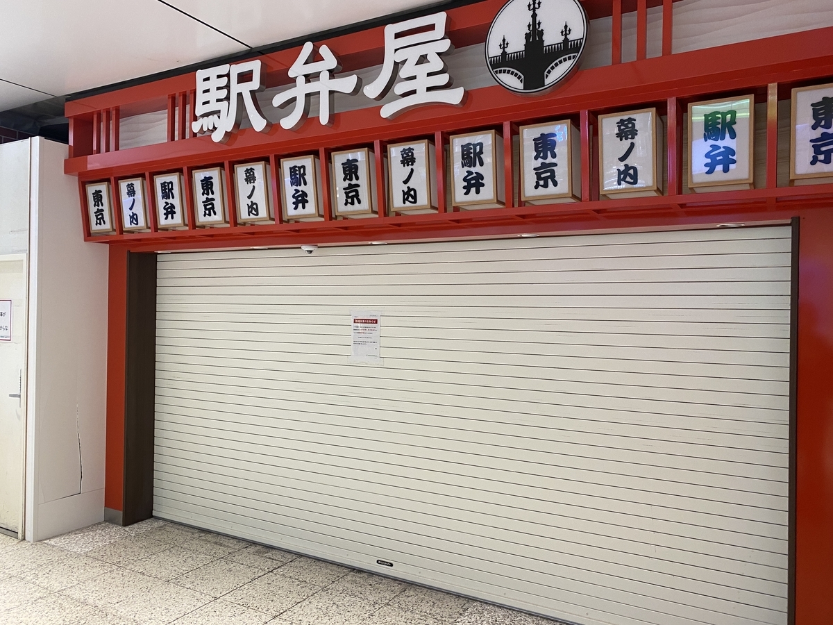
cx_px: 416
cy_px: 312
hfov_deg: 67.3
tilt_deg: +0.6
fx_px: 626
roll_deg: -1.0
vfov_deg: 53.1
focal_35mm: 26
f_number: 1.8
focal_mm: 4.25
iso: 100
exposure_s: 1/50
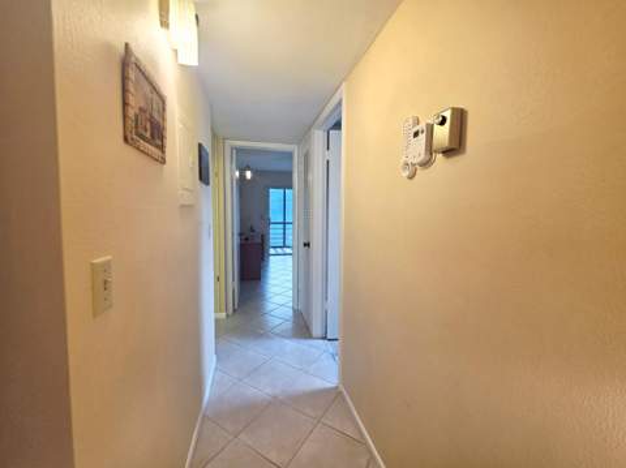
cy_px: 234
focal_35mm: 13
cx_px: 313
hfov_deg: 106.2
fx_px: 235
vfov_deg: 89.8
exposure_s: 1/120
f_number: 1.9
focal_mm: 2.2
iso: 125
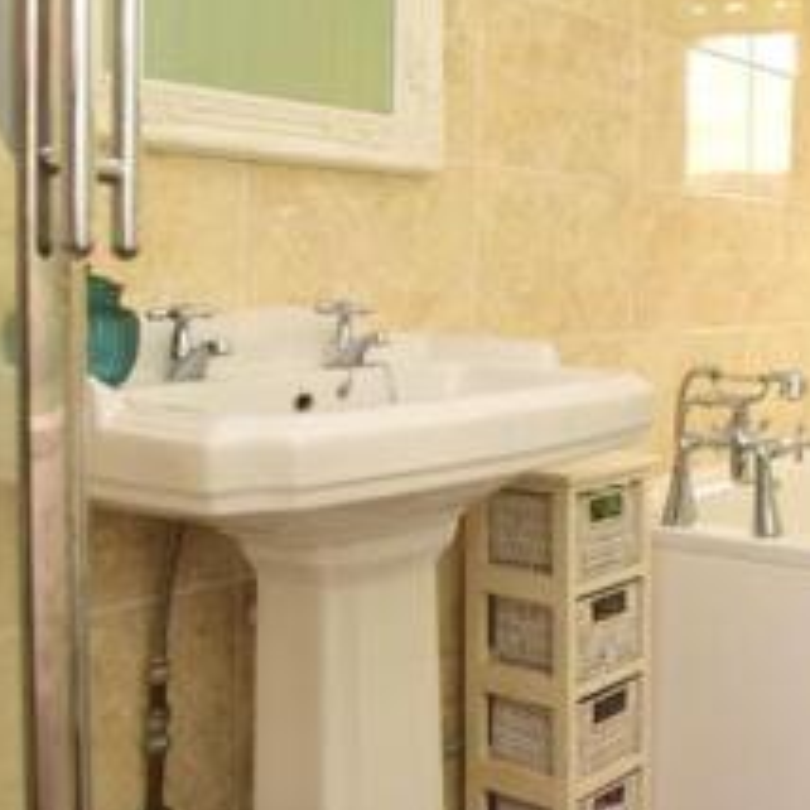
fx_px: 1032
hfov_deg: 34.8
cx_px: 954
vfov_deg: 42.3
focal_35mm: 39
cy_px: 271
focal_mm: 10
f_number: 6.3
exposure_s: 1/200
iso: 400
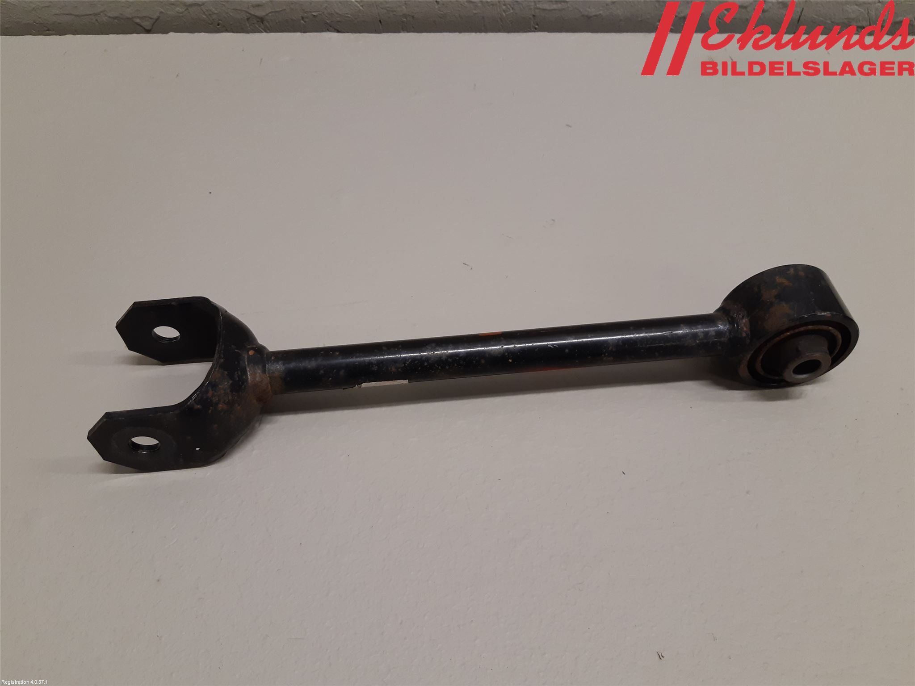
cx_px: 458
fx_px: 687
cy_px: 343
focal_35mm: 26
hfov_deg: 67.3
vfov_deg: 53.1
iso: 125
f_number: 1.7
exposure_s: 1/60
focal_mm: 3.93
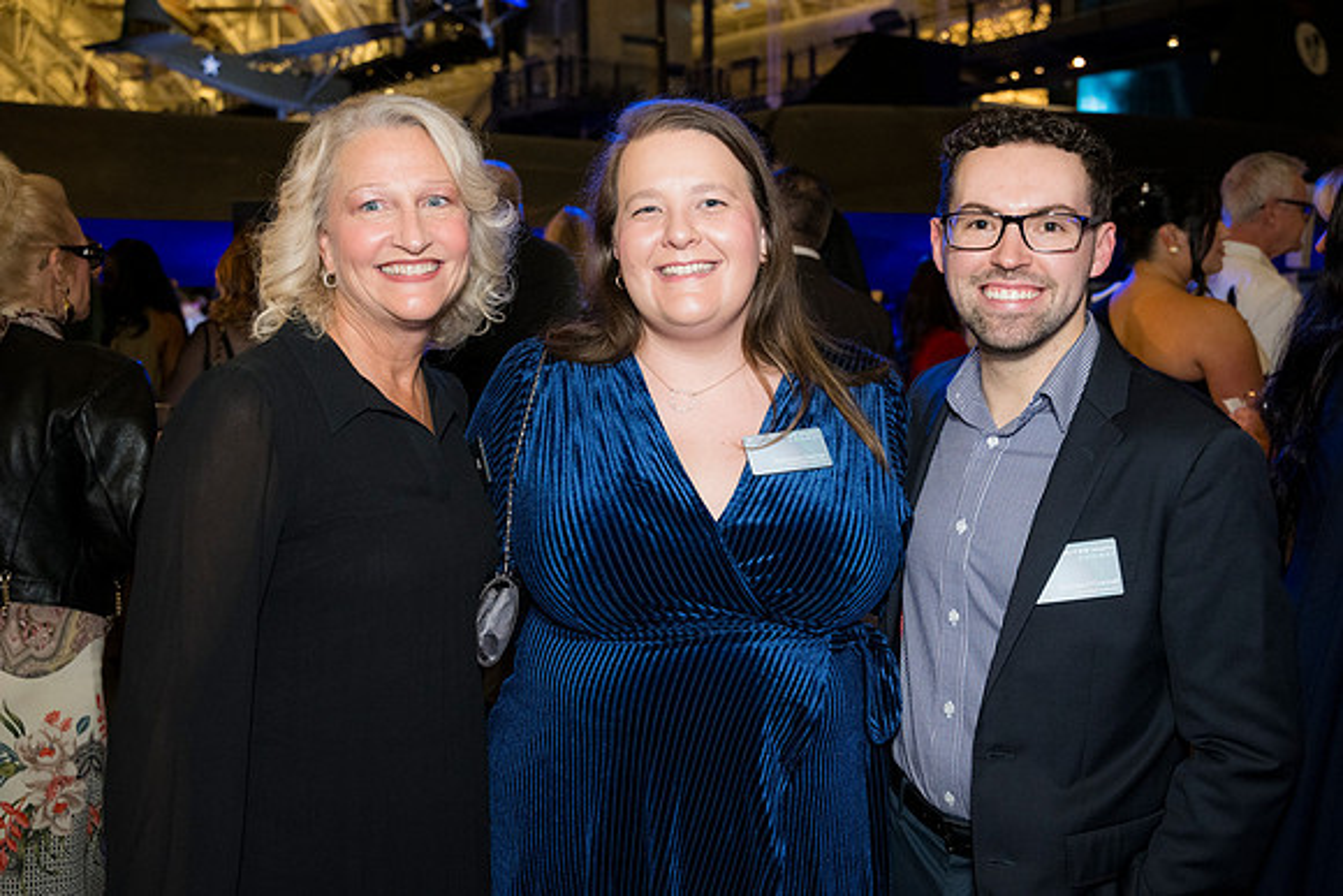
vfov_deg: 37.9
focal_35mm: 35
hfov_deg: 54.4
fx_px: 1306
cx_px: 672
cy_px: 448
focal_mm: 35
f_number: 4
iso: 3200
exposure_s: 1/125
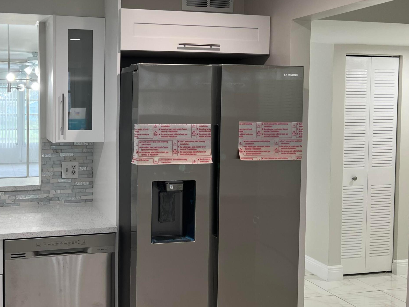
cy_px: 118
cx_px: 95
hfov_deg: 45.0
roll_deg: -0.9
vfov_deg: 35.8
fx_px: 473
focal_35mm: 40
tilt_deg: -2.5
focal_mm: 5.7
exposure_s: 1/120
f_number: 1.5
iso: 64
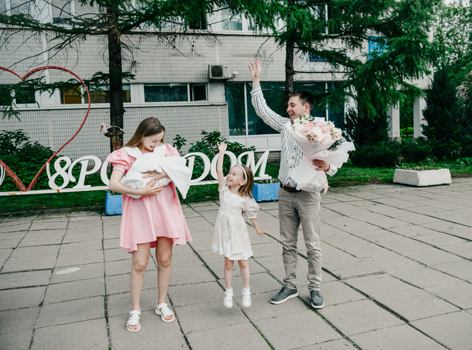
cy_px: 165
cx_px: 268
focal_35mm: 35
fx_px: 481
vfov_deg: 39.9
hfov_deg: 52.1
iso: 250
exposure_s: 1/500
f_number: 4
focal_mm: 31
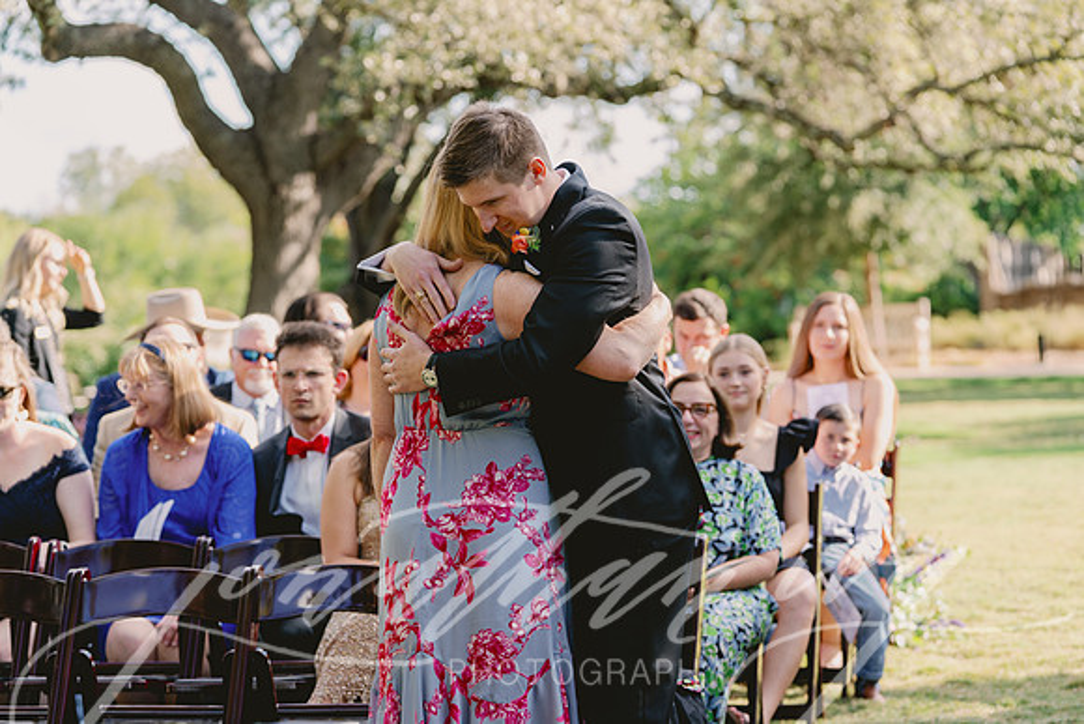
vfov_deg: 11.6
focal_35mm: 118
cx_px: 542
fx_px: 3554
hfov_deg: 17.3
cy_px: 362
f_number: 4
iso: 200
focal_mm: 118
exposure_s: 1/250
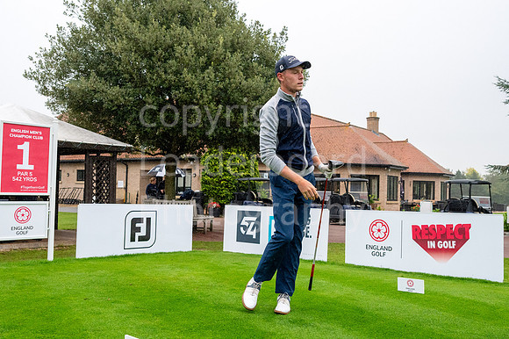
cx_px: 254
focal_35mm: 36
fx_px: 509
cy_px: 170
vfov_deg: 36.8
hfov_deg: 53.2
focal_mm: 24
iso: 1000
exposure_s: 1/1250
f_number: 4
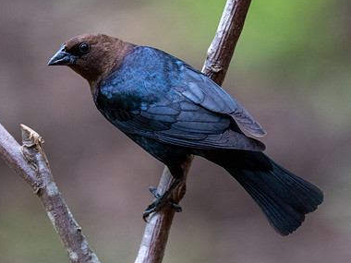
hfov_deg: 1.5
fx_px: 13202
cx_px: 152
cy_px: 101
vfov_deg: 1.1
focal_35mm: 1302
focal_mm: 600
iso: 1000
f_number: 6.3
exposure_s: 1/400
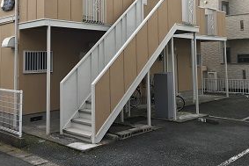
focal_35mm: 43
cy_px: 40
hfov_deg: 45.2
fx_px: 298
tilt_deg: +3.8
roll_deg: +0.1
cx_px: 104
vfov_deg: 30.7
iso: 25
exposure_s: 1/487
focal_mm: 4.15
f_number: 2.2
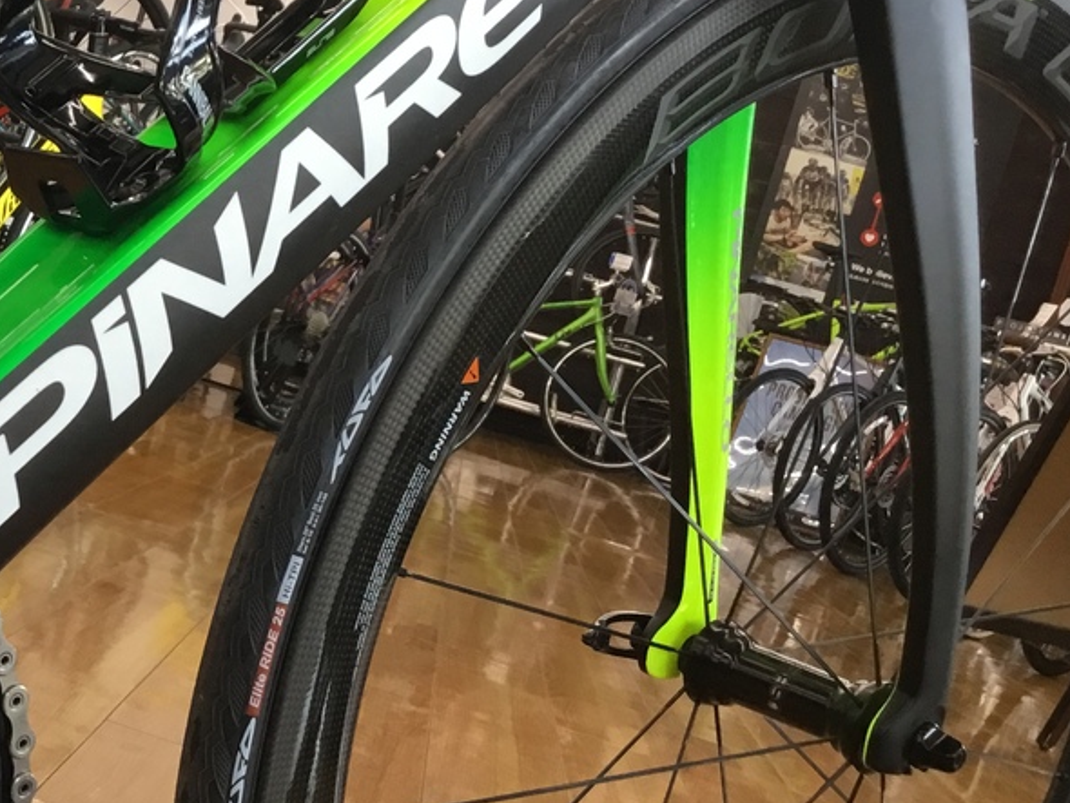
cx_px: 11
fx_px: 1948
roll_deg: -16.6
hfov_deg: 28.9
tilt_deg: -4.1
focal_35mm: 63
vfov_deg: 23.3
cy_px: 352
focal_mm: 3.3
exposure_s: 1/30
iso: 40
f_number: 2.4
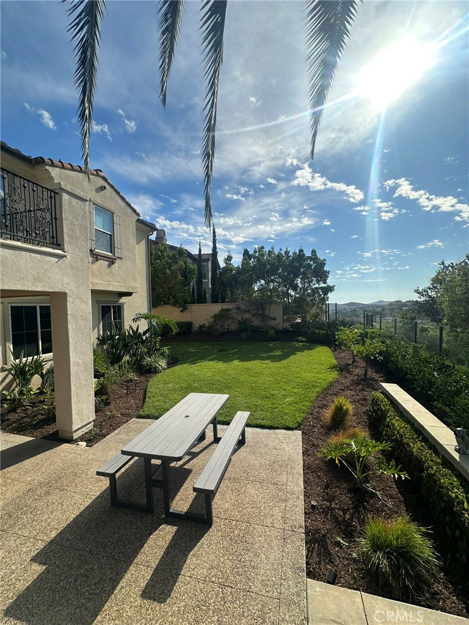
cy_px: 312
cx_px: 234
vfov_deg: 102.1
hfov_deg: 85.7
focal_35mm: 14
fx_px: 253
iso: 40
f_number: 2.2
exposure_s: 1/2747
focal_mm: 2.22
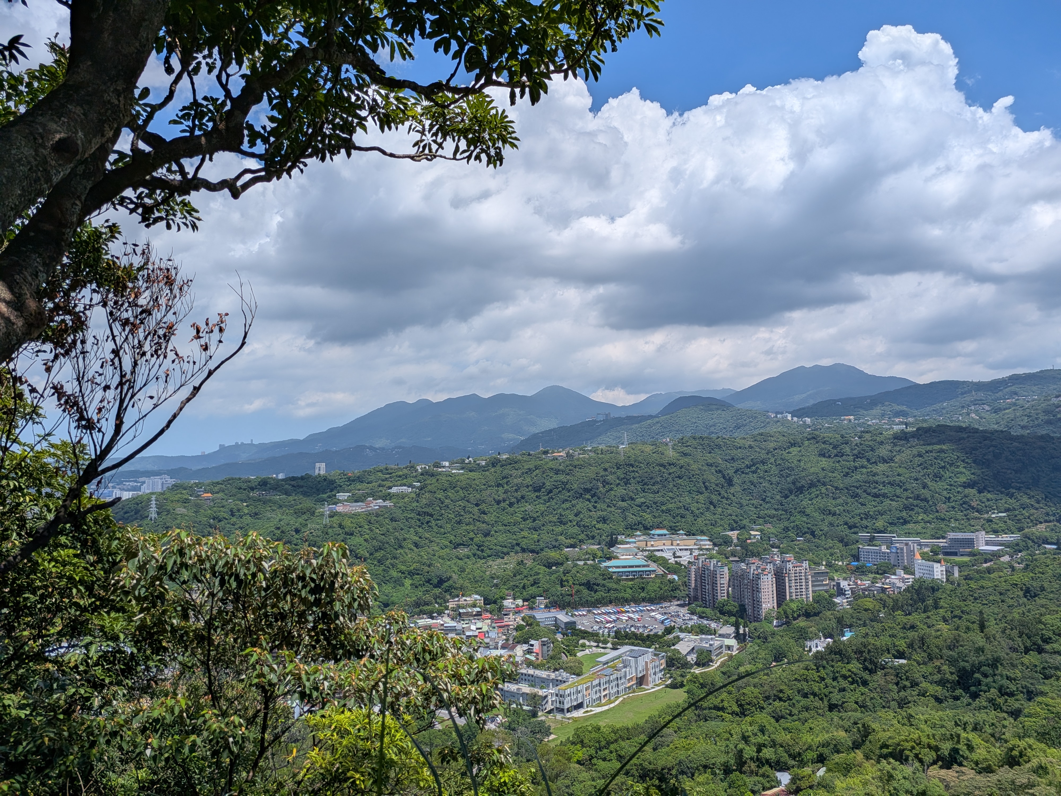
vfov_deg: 56.8
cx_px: 530
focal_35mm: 24
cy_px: 398
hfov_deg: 71.6
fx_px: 736
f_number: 1.7
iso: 29
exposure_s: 1/2703
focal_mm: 4.53
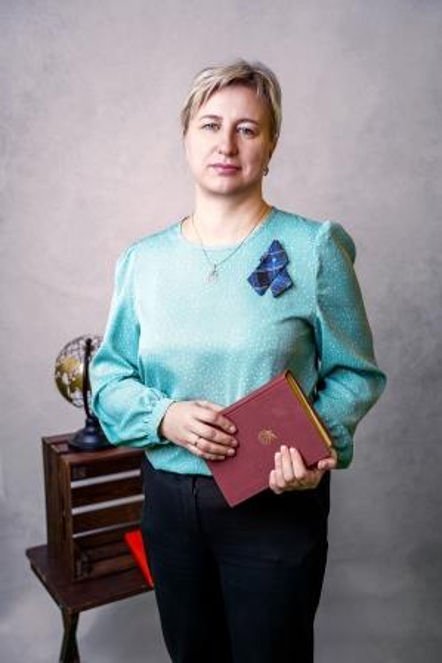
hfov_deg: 31.2
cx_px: 221
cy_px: 332
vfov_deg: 45.4
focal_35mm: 43
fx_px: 791
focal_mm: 43
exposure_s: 1/80
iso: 160
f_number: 2.8
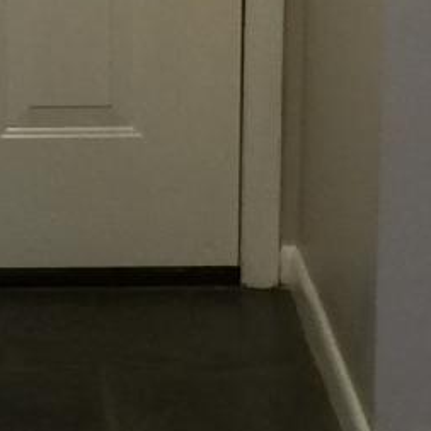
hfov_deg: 8.6
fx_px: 2860
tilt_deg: -11.7
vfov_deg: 8.6
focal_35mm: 203
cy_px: -7
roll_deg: -0.5
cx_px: -34
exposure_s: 1/17
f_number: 2.2
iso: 64
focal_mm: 4.15
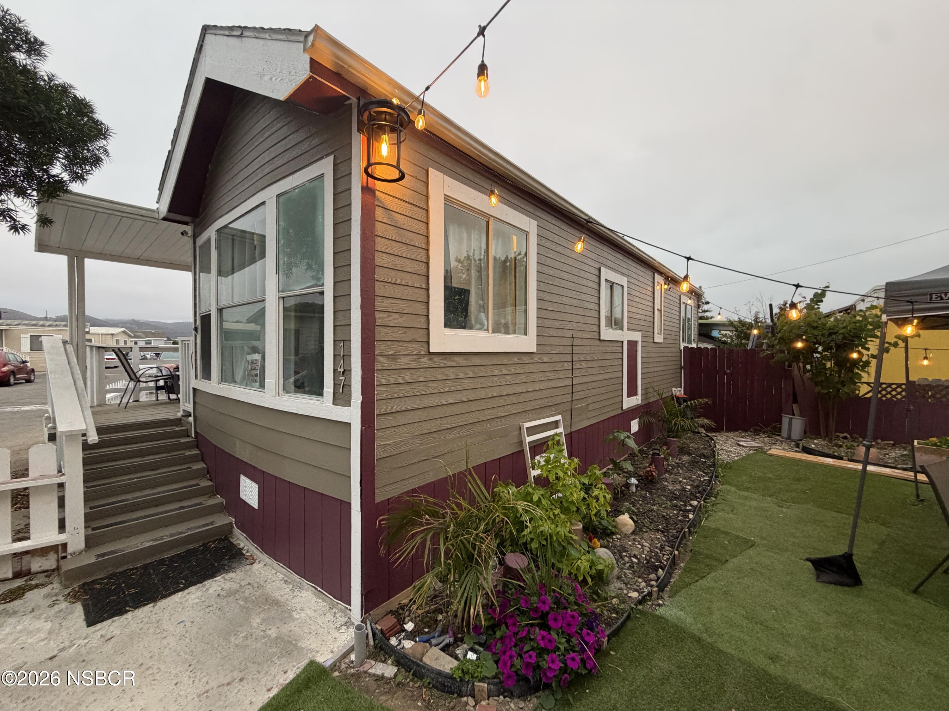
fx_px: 384
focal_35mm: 14
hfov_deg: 102.1
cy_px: 356
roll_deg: +0.2
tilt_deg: -0.9
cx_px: 474
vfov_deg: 85.7
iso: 250
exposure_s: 1/60
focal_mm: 2.22
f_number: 2.2
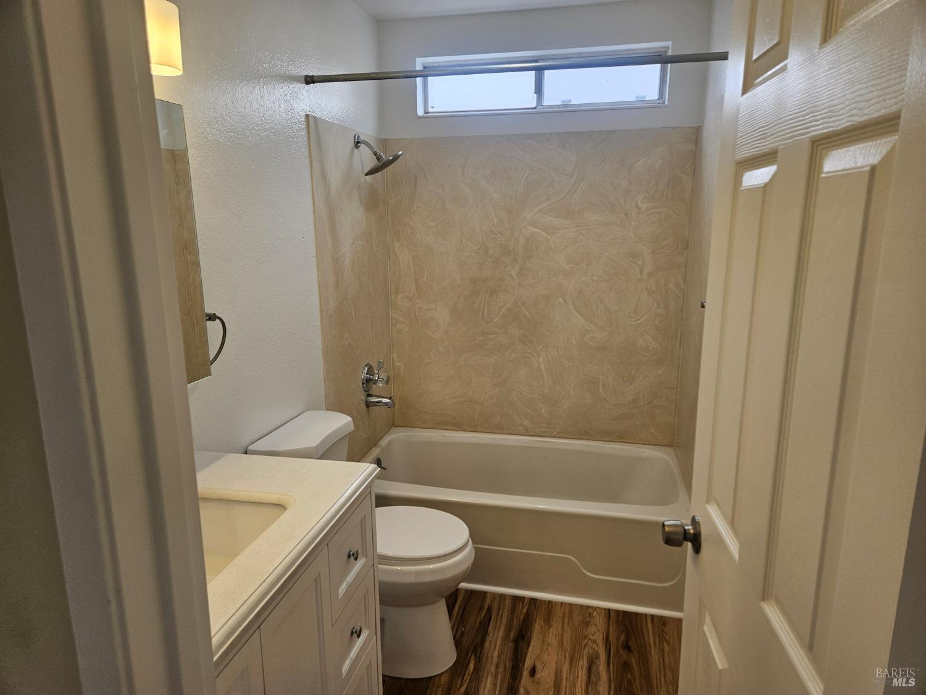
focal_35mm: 23
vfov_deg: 58.9
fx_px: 615
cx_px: 463
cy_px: 348
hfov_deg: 73.9
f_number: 1.8
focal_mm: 5.4
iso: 50
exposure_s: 1/120
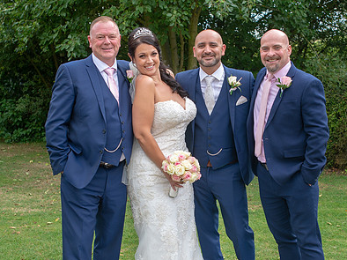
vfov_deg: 19.8
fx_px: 741
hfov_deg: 26.3
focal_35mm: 74
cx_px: 209
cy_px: 171
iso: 100
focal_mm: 35
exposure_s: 1/160
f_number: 4.5
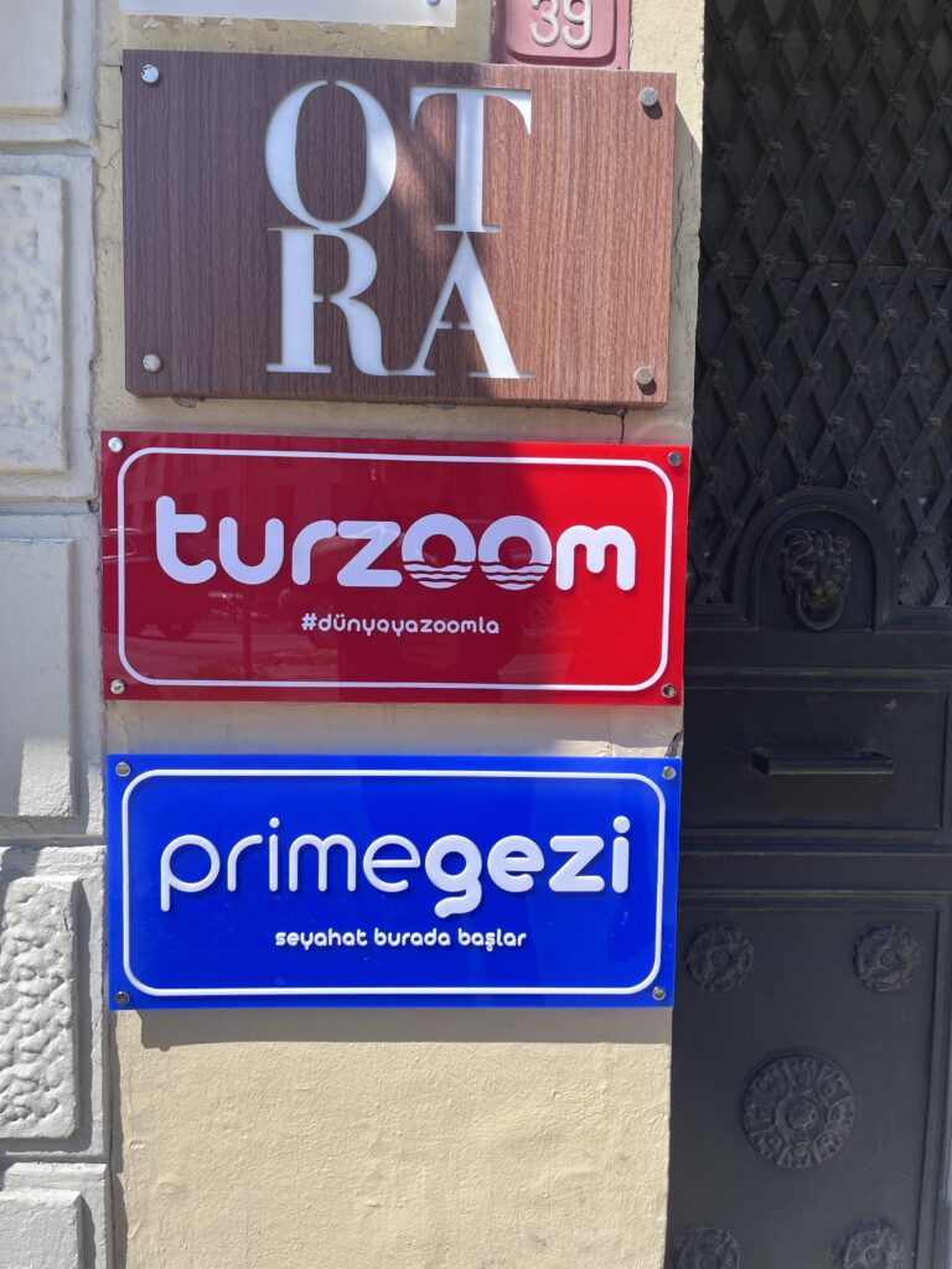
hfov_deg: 53.1
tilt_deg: -3.8
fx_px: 953
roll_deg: +0.1
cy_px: 634
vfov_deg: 67.3
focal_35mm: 26
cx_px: 476
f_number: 1.6
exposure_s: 1/2024
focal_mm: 5.1
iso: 50
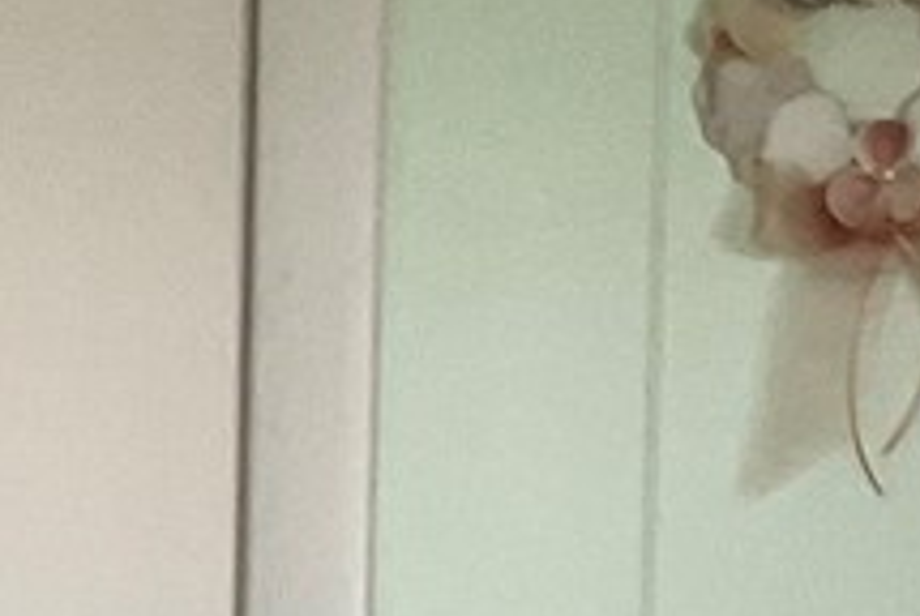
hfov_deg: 8.7
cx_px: -864
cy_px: 1112
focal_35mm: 224
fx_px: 5732
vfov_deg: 6.0
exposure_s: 1/60
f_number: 1.8
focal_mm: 3
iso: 50
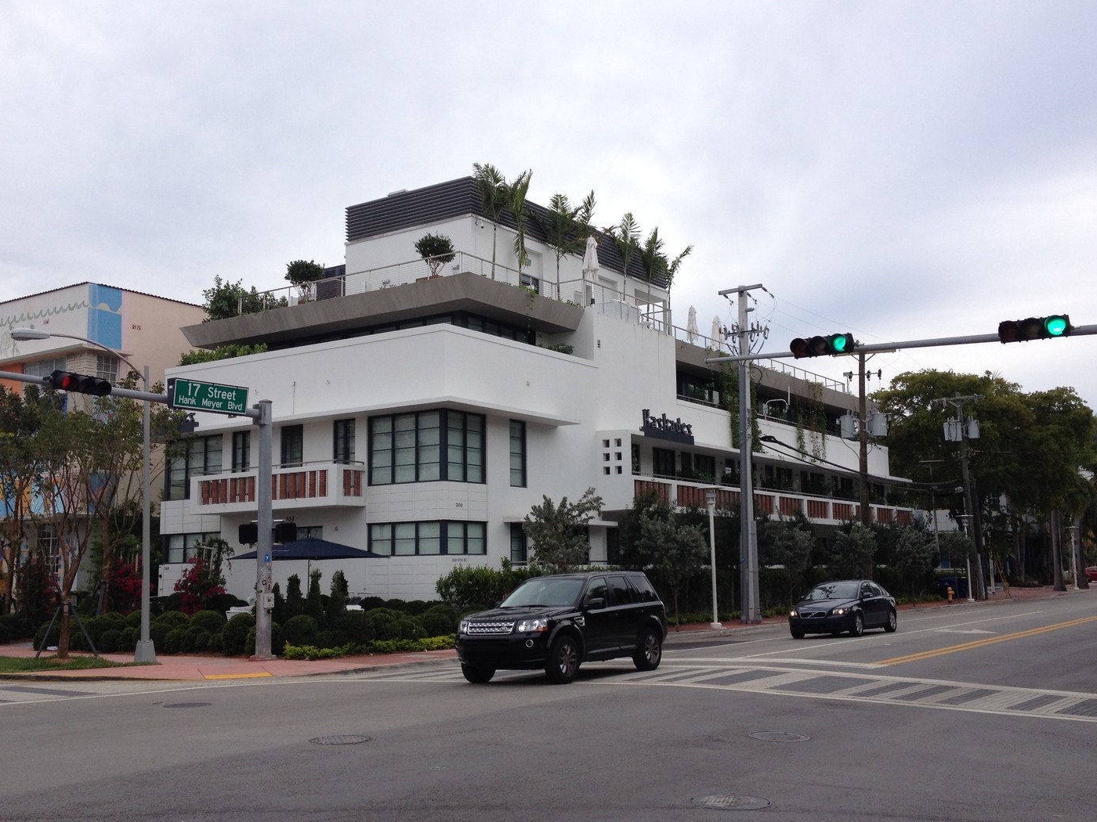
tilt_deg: +5.3
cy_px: 403
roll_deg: +1.2
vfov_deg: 36.0
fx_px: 1268
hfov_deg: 46.8
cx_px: 555
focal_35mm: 40
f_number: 2.4
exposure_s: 1/836
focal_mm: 4.28
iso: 50
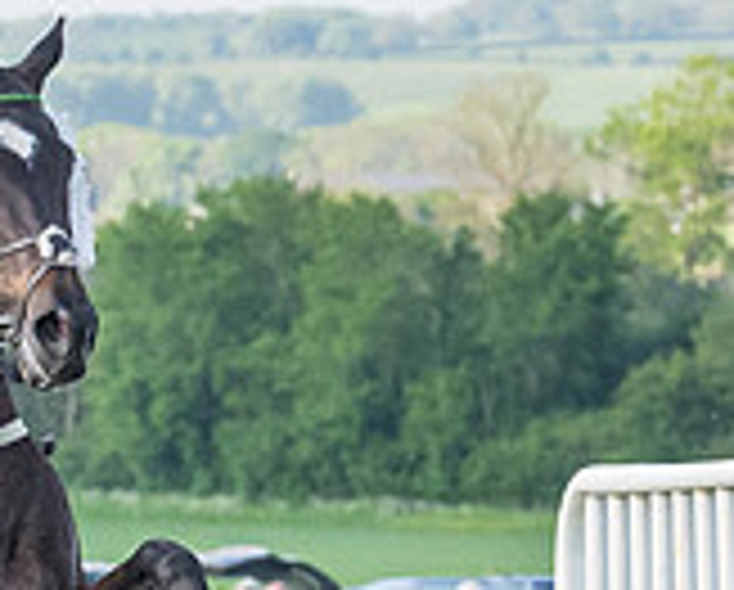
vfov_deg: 2.7
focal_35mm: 572
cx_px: -85
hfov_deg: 3.4
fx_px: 12448
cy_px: 837
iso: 800
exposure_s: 1/3200
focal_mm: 70
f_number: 4
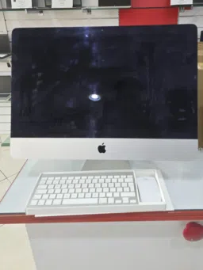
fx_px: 211
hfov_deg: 51.3
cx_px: 113
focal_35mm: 27
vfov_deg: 64.9
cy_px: 113
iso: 200
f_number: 1.7
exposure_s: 1/100
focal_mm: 6.3
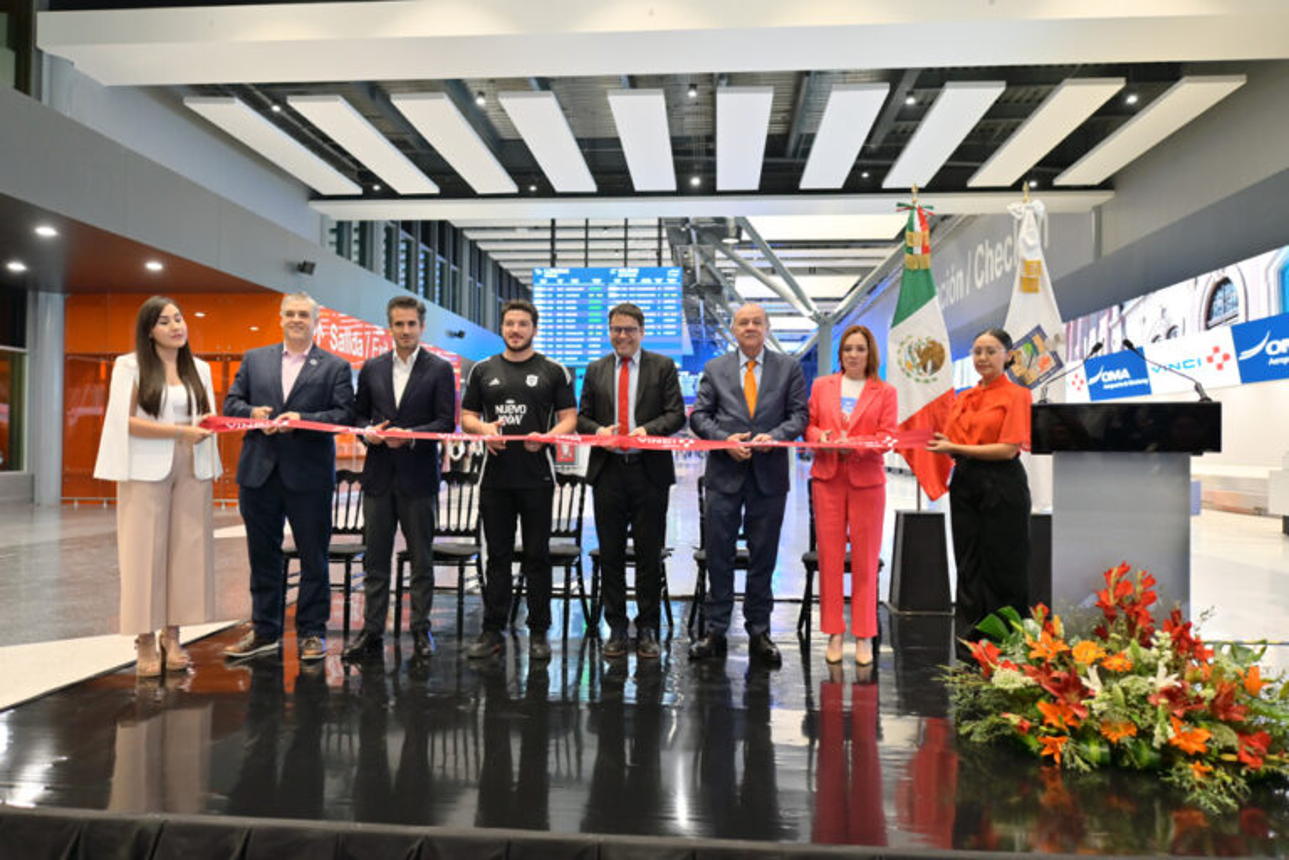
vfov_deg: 53.1
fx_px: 859
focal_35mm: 24
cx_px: 644
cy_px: 430
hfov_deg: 73.7
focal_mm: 16
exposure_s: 1/125
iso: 400
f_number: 2
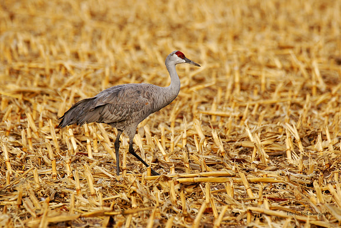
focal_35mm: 600
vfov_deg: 2.3
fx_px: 5684
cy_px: 114
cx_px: 170
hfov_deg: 3.4
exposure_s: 1/800
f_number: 5.6
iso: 200
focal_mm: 400
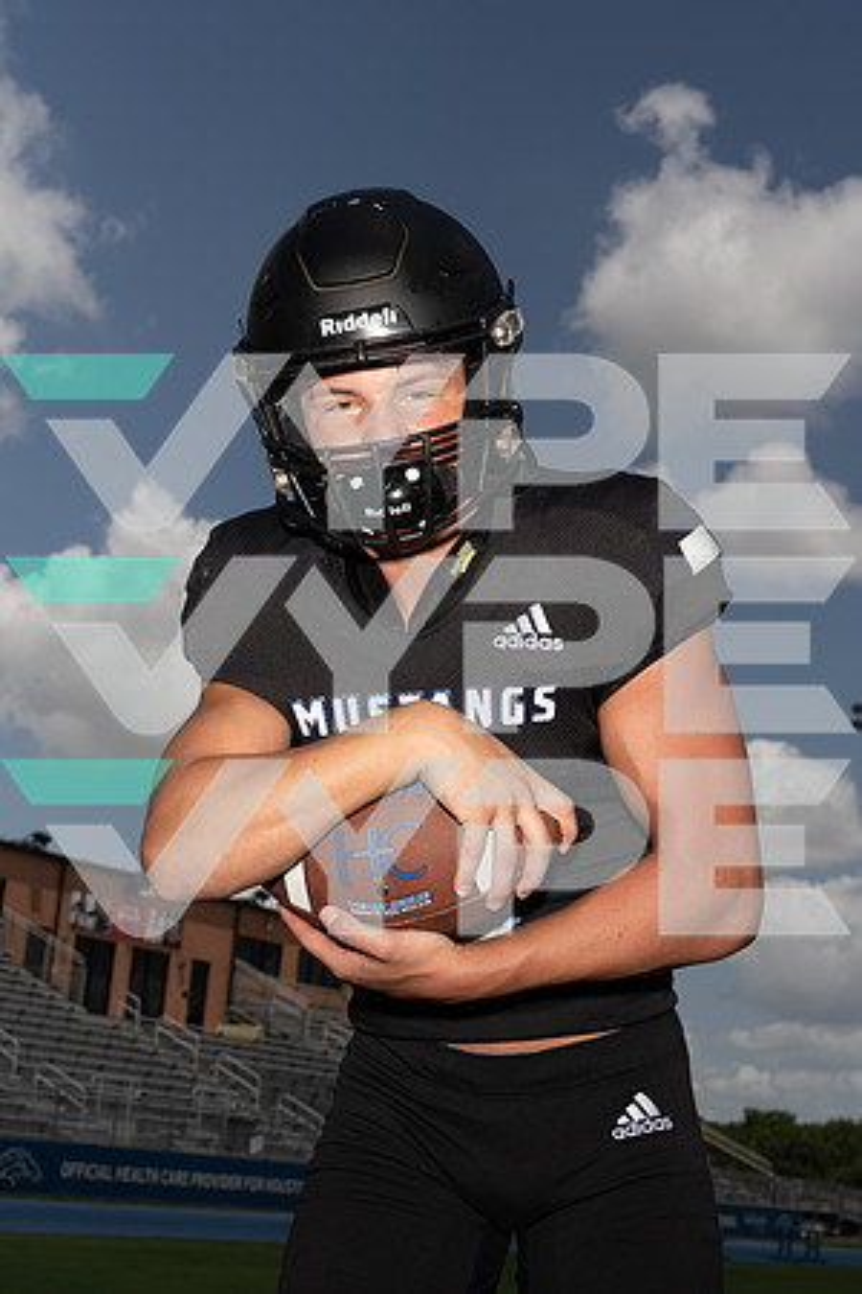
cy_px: 647
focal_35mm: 53
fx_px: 1903
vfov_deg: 37.5
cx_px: 431
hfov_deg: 25.5
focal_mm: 53
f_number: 11
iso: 100
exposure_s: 1/250
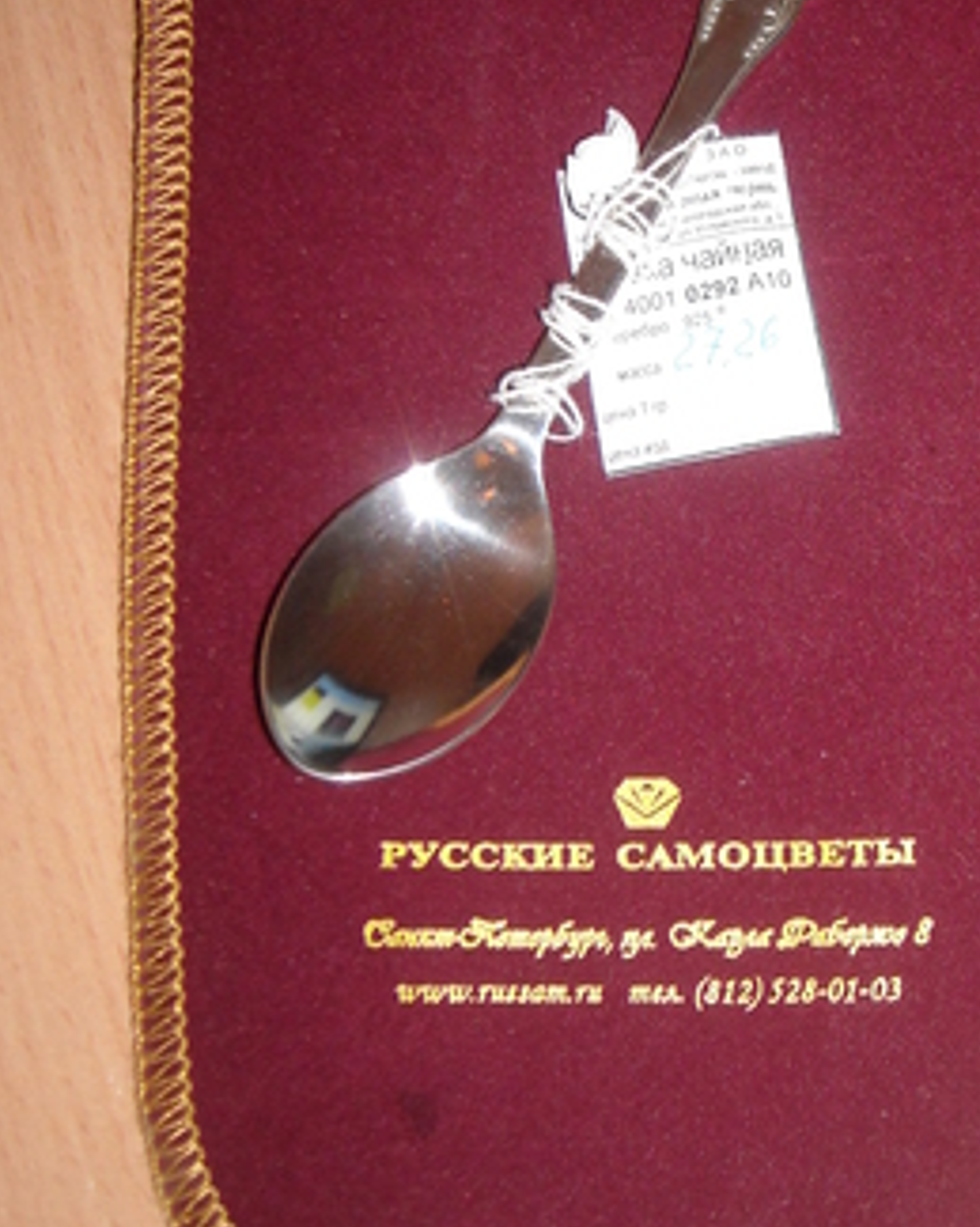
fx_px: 2104
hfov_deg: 25.9
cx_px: 717
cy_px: 489
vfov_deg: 32.4
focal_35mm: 58
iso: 200
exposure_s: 1/60
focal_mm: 5.7
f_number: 2.8
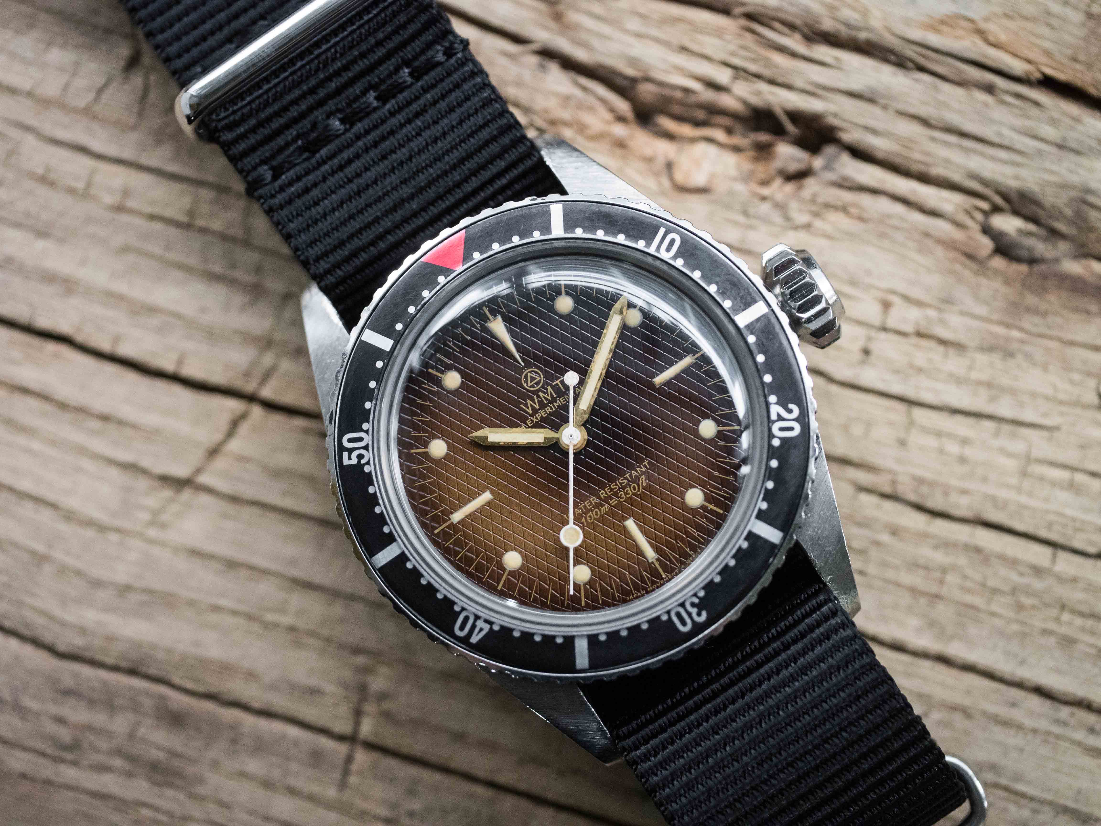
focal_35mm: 90
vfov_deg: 16.4
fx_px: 2863
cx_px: 550
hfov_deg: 21.8
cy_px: 413
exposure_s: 1/125
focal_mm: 45
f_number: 3.5
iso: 2500
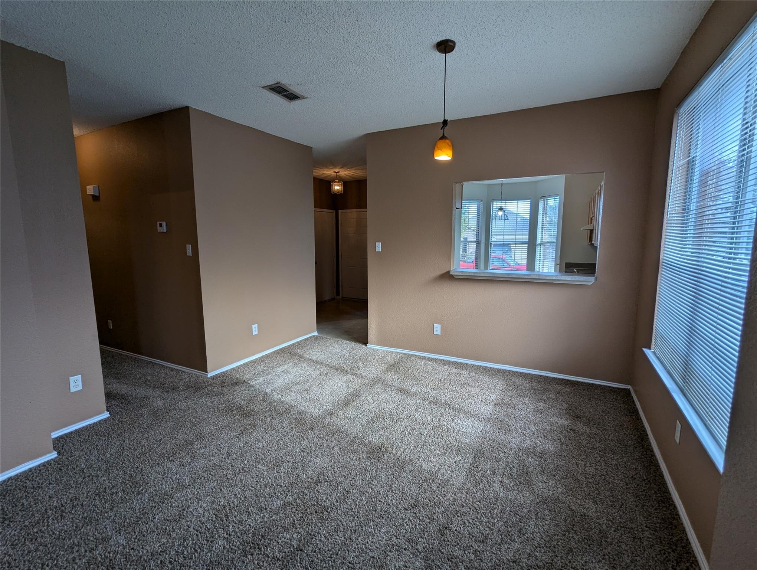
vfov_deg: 78.2
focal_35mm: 16
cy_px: 285
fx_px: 350
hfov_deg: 94.4
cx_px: 378
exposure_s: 1/169
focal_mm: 2.35
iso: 44
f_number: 2.2
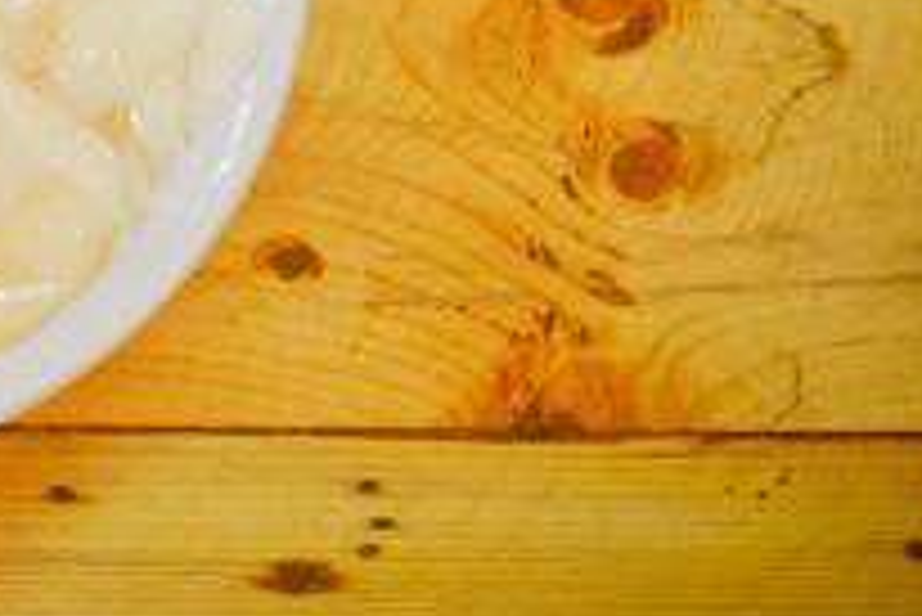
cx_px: -265
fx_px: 2922
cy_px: -92
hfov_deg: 16.9
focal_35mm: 114
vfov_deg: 11.8
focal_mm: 26
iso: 200
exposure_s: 1/13
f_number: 5
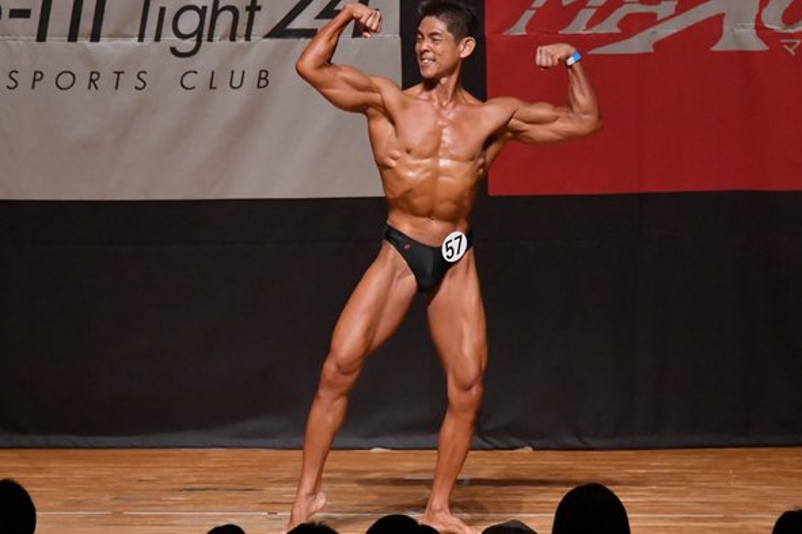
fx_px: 6571
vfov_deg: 4.7
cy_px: 262
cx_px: 297
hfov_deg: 7.0
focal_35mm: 295
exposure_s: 1/400
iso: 8000
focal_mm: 150
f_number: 5.6
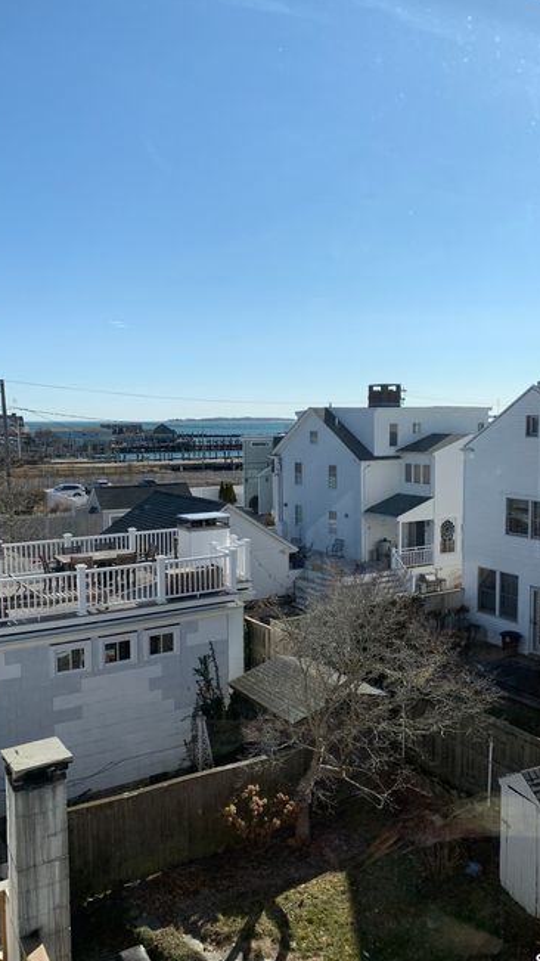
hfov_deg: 40.2
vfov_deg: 66.1
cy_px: 485
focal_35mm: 29
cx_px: 280
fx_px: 738
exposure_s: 1/2833
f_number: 1.8
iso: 25
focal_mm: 4.25
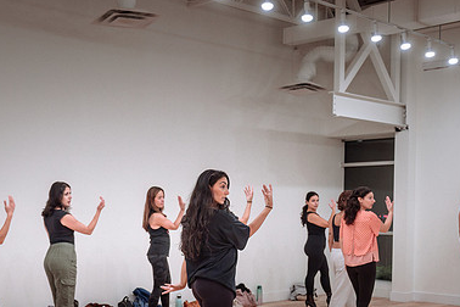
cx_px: 198
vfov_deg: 23.7
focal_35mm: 56
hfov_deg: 35.6
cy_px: 258
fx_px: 715
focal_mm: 31.5
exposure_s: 1/200
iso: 1600
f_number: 2.8
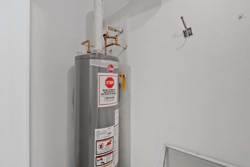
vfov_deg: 67.4
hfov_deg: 90.0
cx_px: 125
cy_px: 84
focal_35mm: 18
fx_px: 125
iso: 200
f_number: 8
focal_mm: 12
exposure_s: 10
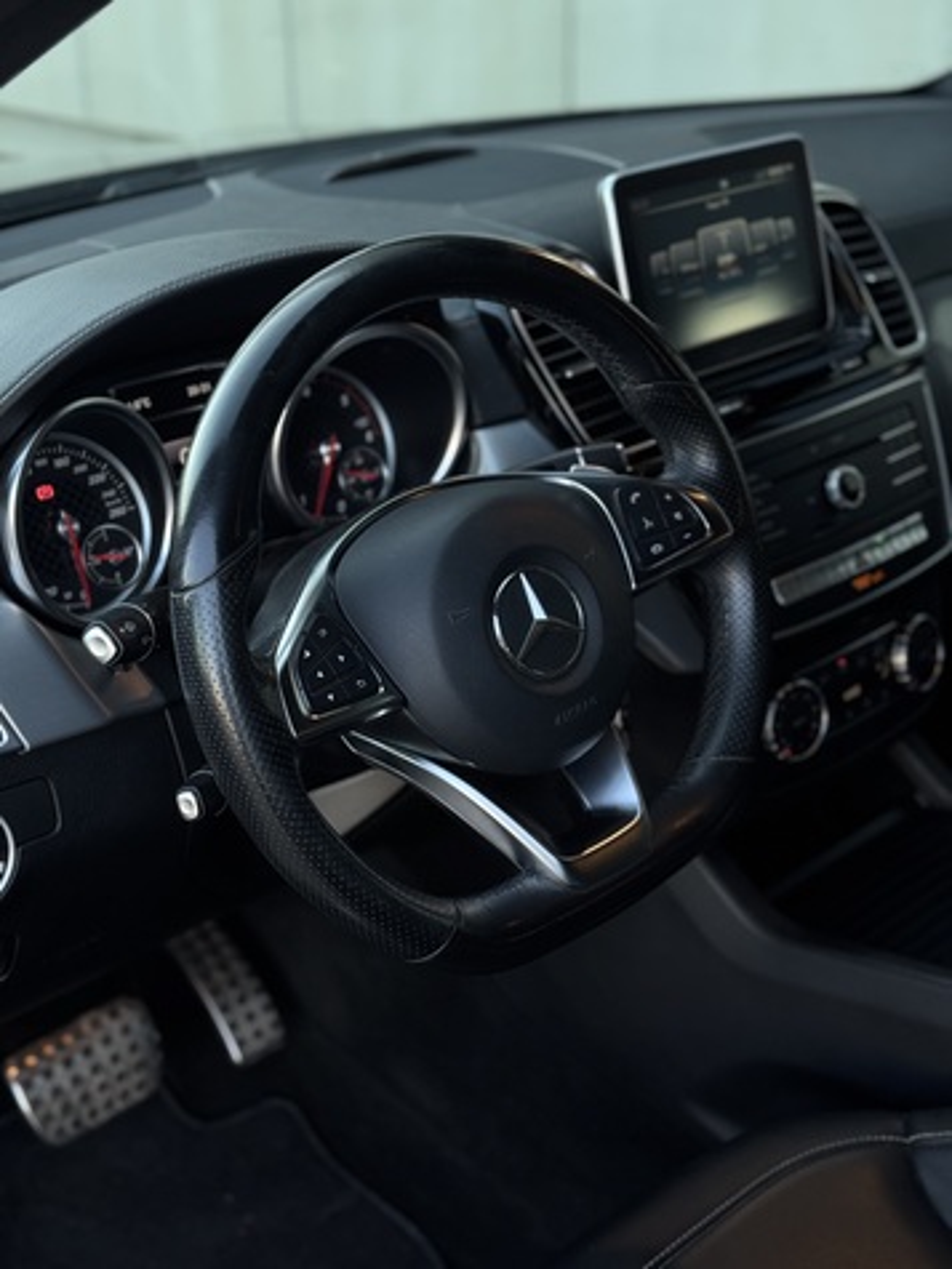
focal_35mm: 48
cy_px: 634
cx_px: 476
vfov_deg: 39.7
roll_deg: +1.6
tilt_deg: -24.4
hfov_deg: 30.3
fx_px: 1760
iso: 80
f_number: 1.78
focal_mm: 6.76
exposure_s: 1/143
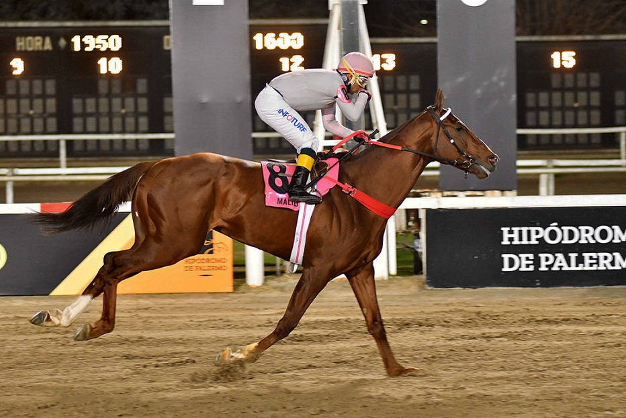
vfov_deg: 8.3
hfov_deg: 12.4
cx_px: 313
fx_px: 2871
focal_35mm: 165
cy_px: 209
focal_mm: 110
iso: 3200
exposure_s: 1/640
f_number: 4
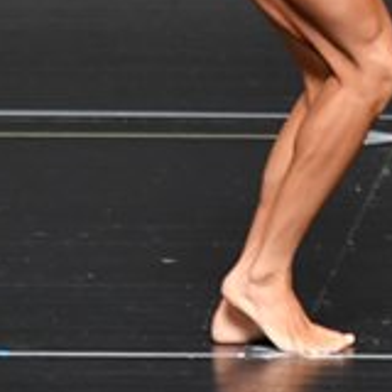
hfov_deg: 1.4
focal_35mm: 1238
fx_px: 15861
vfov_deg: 1.4
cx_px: 371
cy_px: -179
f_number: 5.6
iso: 2500
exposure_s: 1/400
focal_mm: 200
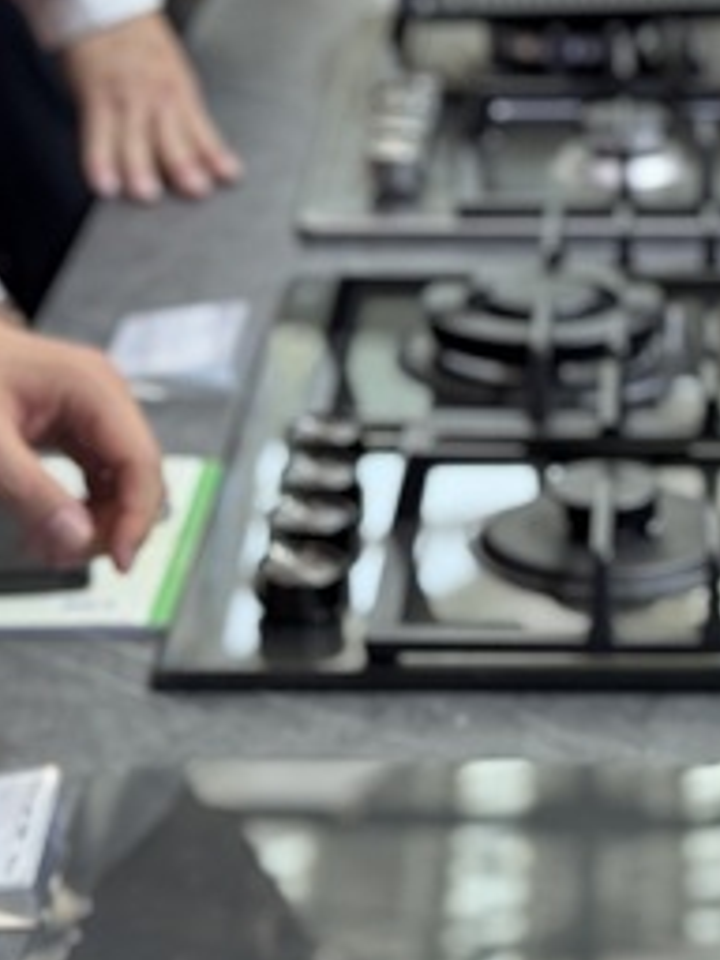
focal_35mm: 125
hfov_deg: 11.8
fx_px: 3467
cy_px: 668
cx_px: 679
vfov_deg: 15.7
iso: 64
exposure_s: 1/100
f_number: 1.78
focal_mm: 6.76
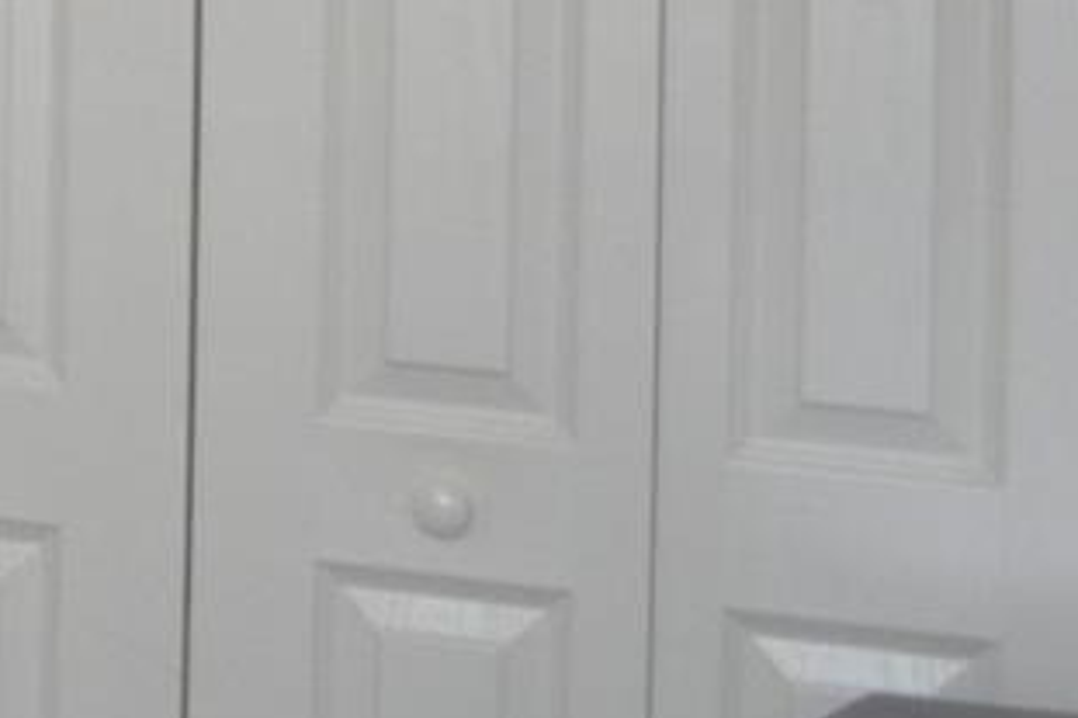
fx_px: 4160
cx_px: -1667
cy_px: -683
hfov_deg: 11.6
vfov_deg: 9.3
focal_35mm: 139
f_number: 3.5
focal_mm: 18
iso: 1000
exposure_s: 1/60
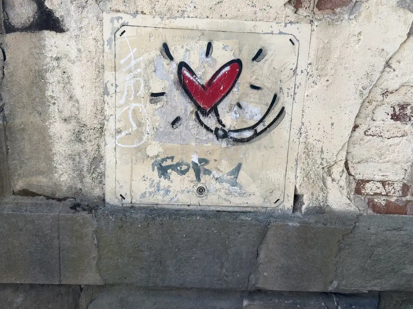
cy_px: 154
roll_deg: -3.3
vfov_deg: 40.7
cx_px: 206
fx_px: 418
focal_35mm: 35
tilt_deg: -11.8
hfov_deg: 52.6
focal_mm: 6.76
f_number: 1.78
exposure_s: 1/789
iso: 64
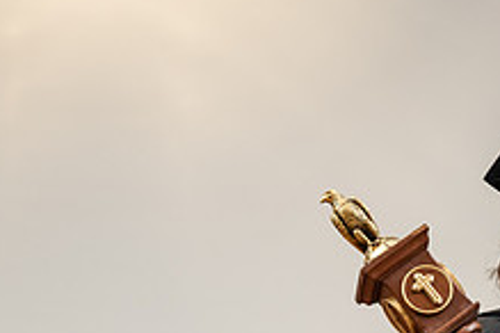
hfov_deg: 10.8
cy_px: 389
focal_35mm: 188
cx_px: 557
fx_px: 2611
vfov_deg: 7.3
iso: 1250
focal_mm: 71
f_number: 3.2
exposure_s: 1/200
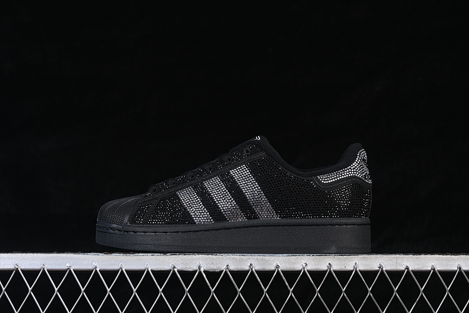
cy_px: 156
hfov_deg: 27.0
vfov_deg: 18.2
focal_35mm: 75
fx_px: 977
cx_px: 234
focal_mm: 50
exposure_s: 1/60
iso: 160
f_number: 6.3
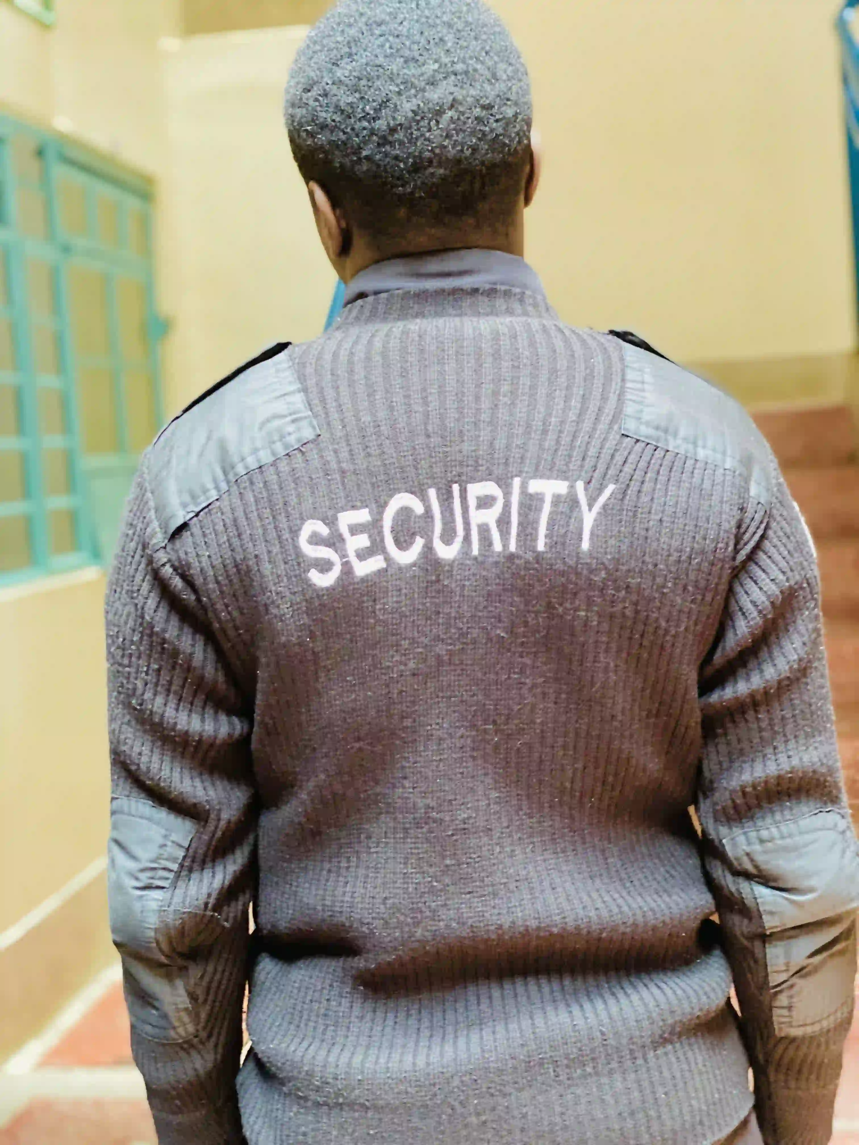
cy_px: 572
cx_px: 430
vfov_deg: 36.8
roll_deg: +3.9
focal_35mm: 52
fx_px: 1721
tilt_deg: -3.5
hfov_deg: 28.0
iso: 500
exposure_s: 1/21
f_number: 2
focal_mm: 6
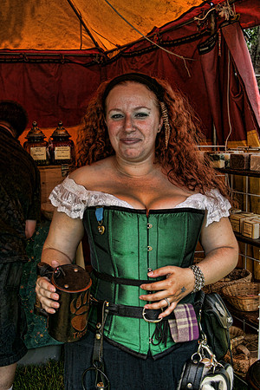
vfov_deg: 46.4
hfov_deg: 31.9
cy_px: 195
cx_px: 130
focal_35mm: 42
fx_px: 455
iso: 400
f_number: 14
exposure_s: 1/80
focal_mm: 28
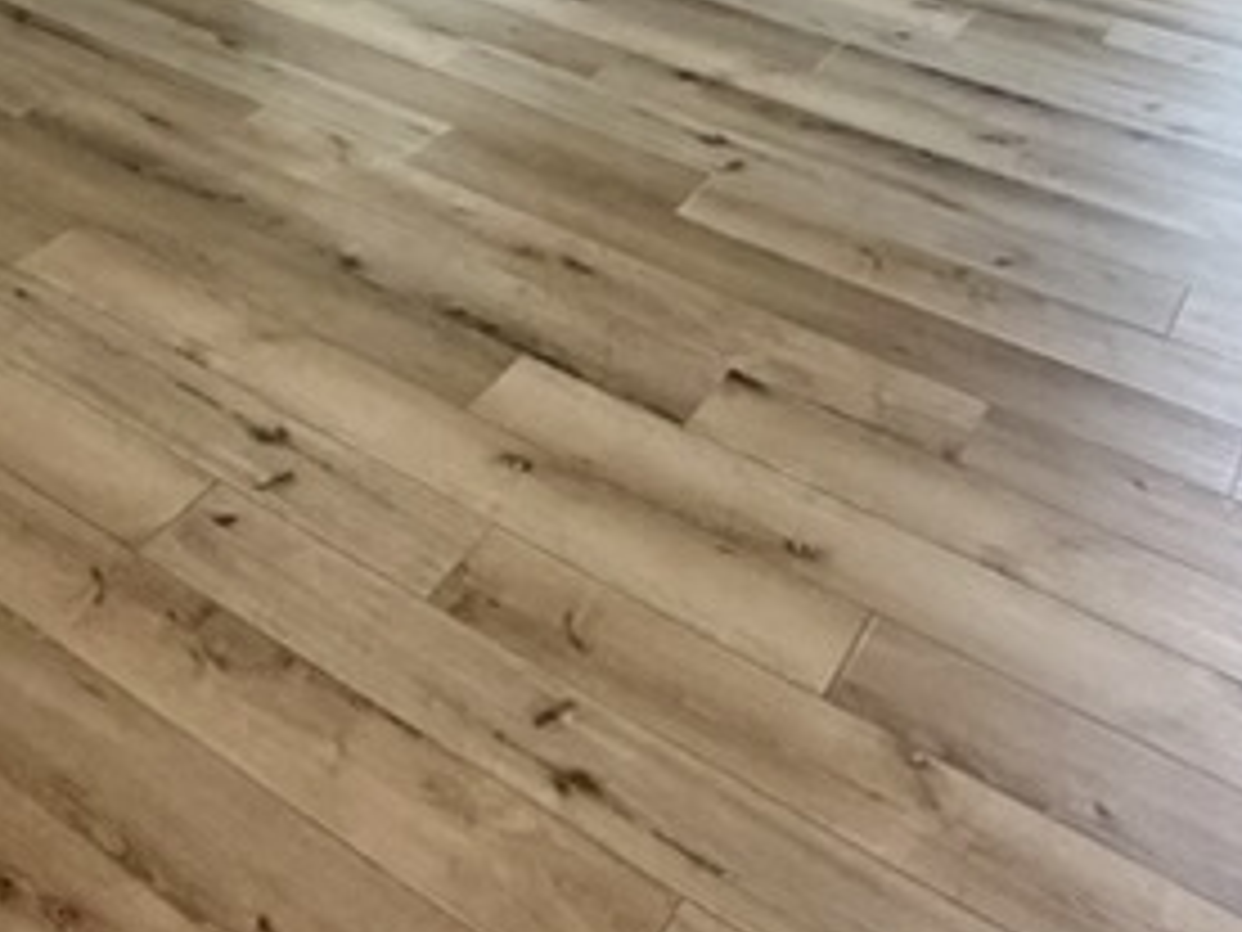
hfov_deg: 36.0
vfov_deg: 21.0
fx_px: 1866
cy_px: -662
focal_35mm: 52
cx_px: 320
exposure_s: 1/60
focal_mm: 2.22
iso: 200
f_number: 2.2
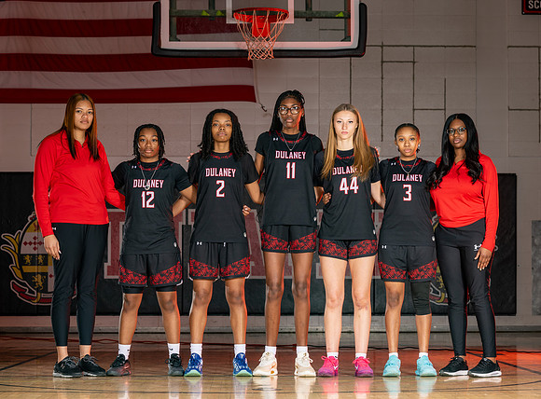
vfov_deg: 13.1
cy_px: 211
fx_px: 1734
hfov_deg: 17.7
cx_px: 327
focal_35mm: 112
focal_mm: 81
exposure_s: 1/125
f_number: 6.3
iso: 80
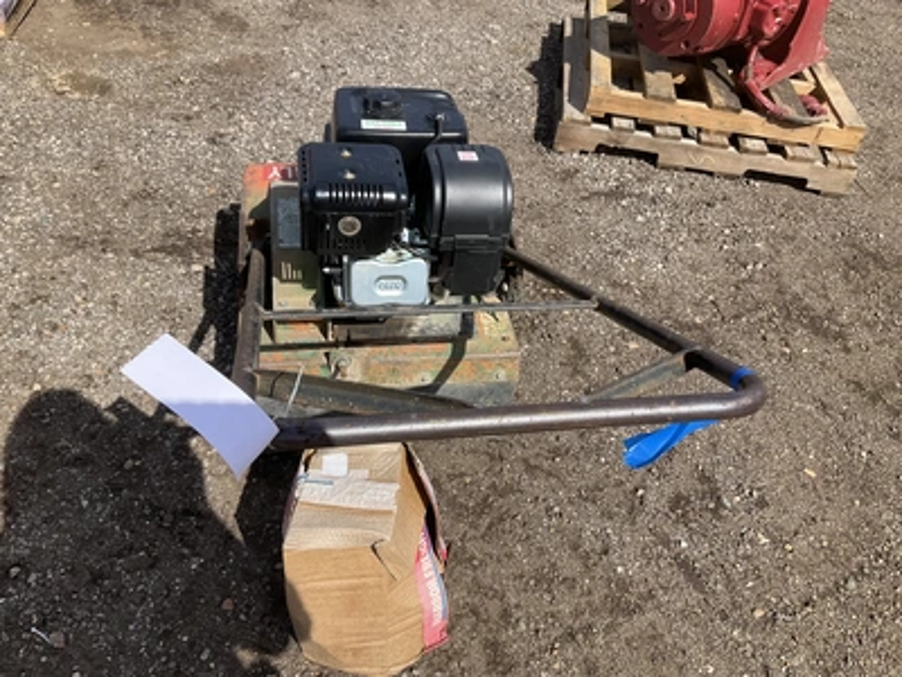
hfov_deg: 61.7
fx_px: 756
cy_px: 338
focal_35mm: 29
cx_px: 451
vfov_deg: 48.2
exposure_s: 1/1577
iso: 25
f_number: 1.8
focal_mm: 3
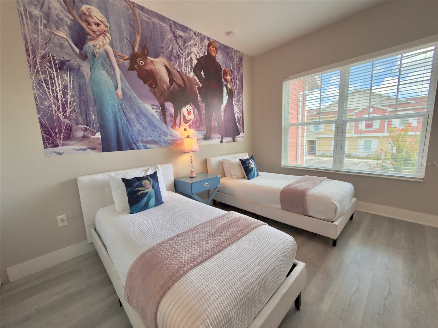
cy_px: 164
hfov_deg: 102.1
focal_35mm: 14
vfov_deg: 85.7
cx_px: 219
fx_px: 177
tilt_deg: -8.5
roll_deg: +2.5
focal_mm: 2.22
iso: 50
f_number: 2.2
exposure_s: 1/133
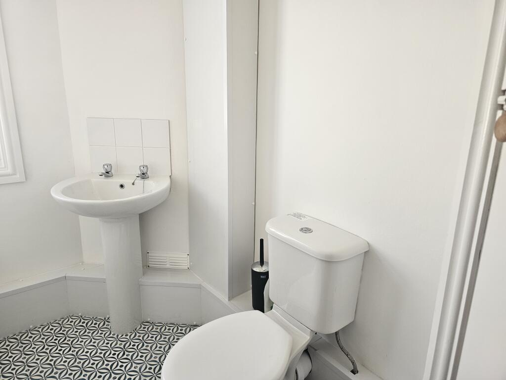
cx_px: 253
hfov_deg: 73.9
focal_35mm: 23
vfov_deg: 58.9
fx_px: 336
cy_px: 190
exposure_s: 1/180
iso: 160
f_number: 1.7
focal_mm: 6.3
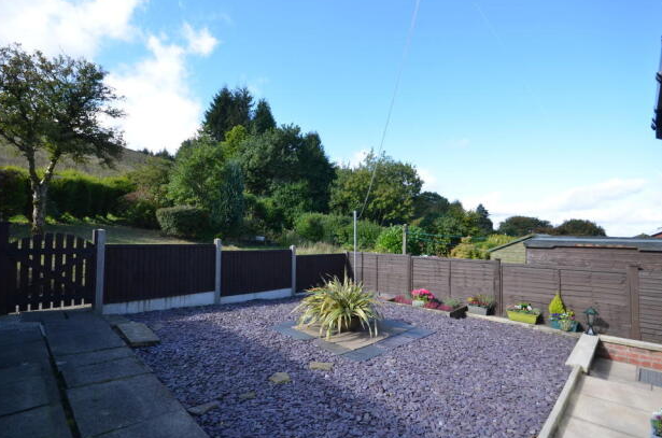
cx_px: 325
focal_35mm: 16
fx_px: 294
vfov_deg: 73.4
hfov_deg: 96.9
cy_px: 227
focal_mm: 10
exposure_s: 1/200
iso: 200
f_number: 6.3
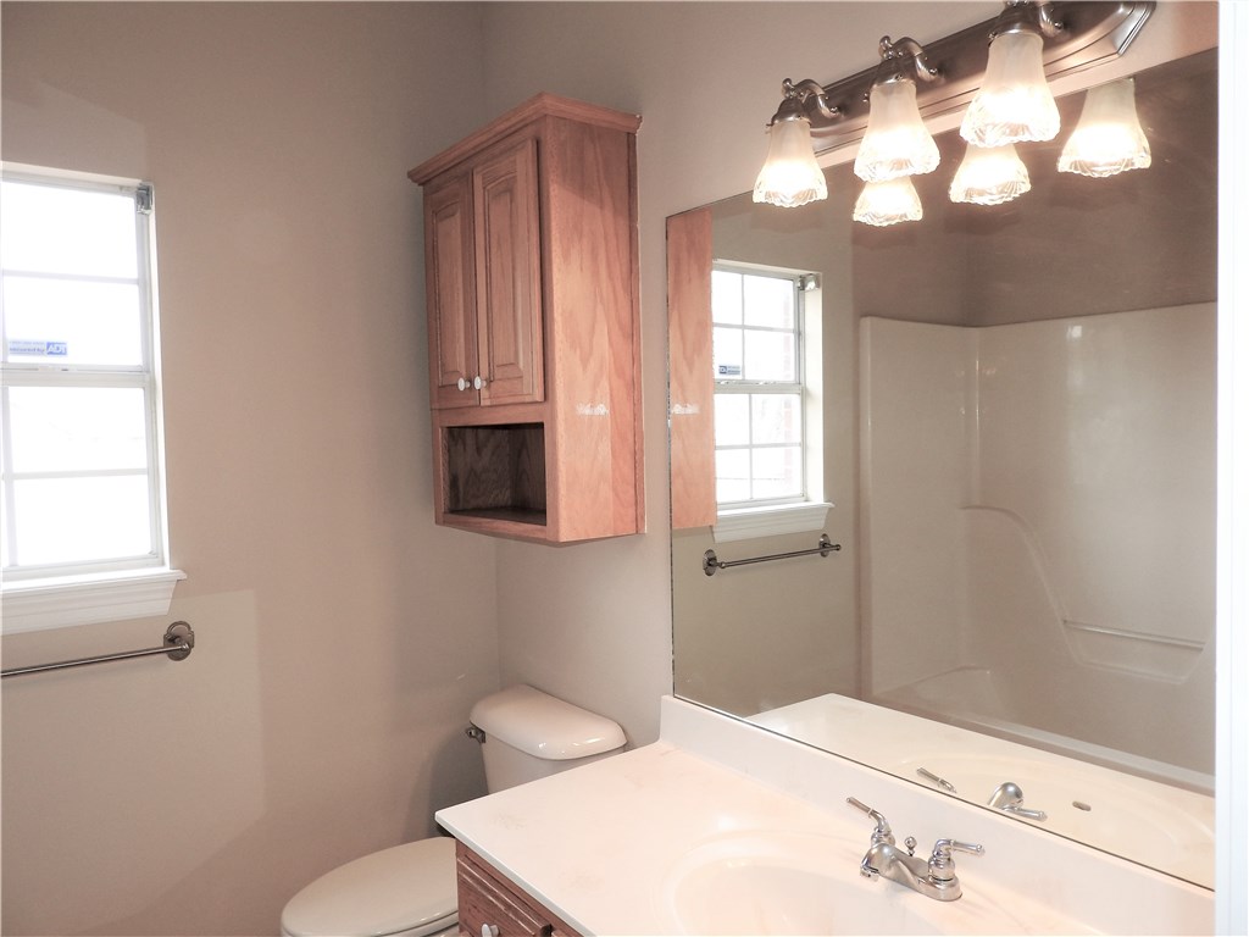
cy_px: 468
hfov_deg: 71.6
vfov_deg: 56.8
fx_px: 866
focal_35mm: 24
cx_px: 624
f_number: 3.3
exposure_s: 1/50
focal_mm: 4.3
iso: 100
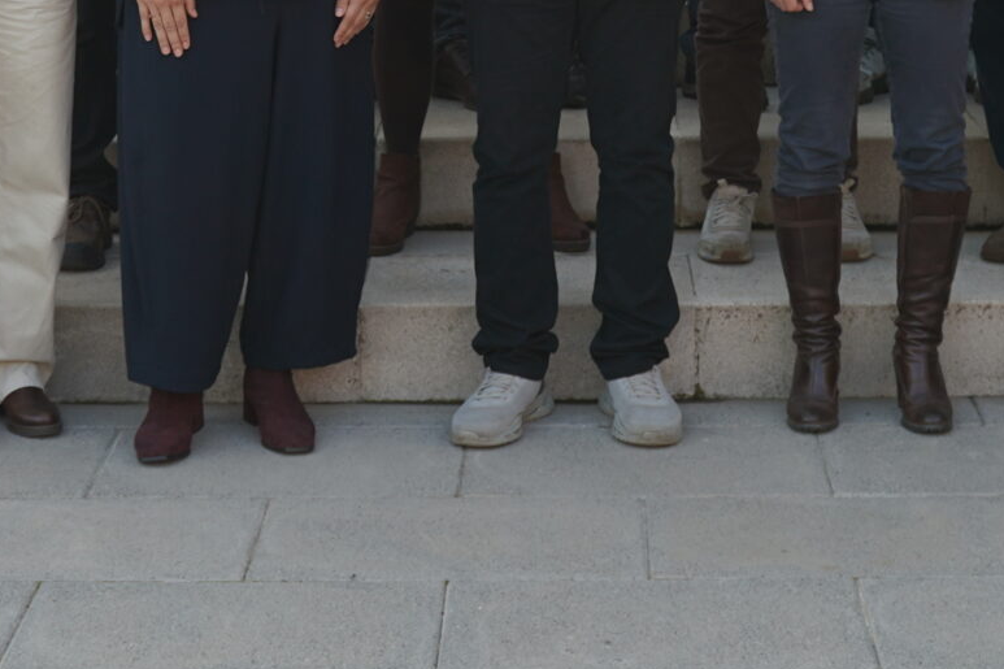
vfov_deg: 12.4
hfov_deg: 19.3
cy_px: -275
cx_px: 510
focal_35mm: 106
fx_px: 2955
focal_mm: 32
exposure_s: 1/160
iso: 125
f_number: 4
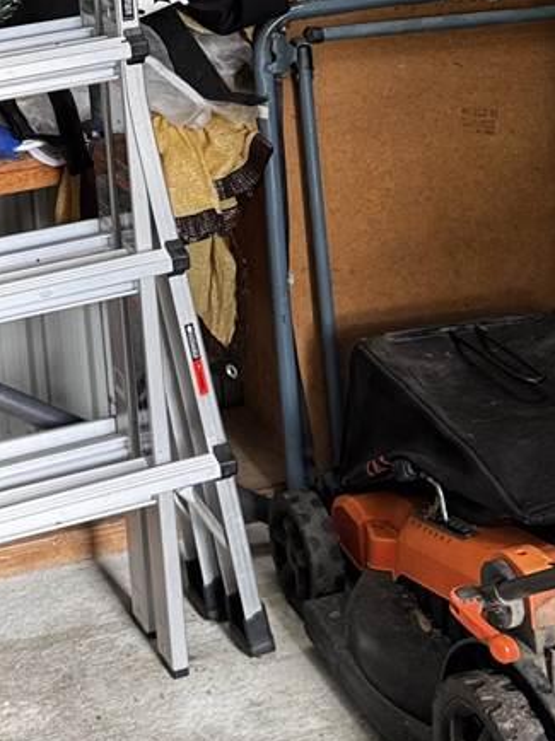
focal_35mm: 85
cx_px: -15
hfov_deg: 16.9
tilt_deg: -9.6
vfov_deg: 21.3
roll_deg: +3.4
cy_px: -167
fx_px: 1819
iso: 200
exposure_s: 1/121
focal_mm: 6.76
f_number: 1.78
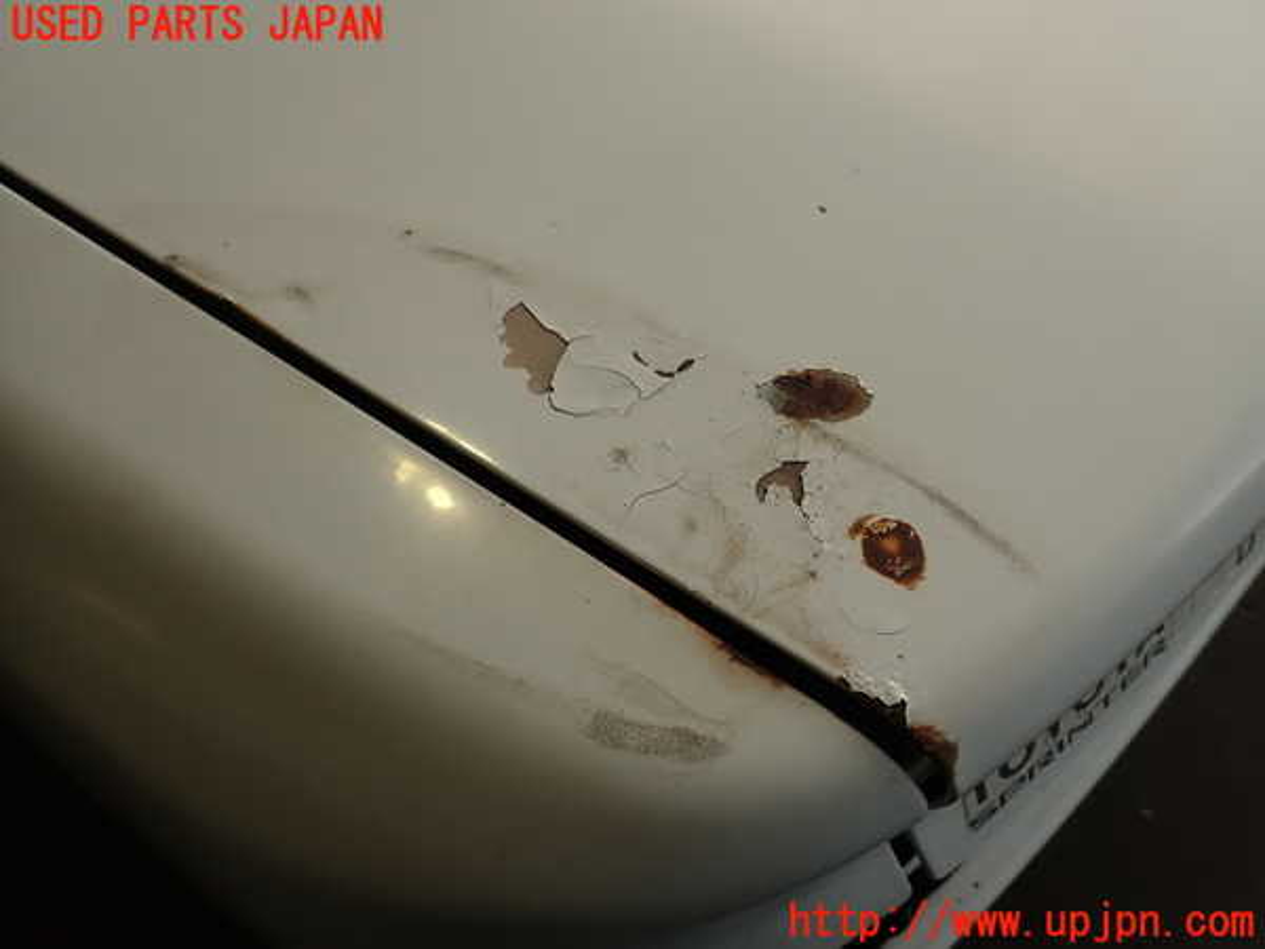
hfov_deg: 69.4
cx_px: 632
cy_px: 474
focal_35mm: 25
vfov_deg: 54.9
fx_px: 914
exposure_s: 1/200
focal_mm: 4.5
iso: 100
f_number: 2.8
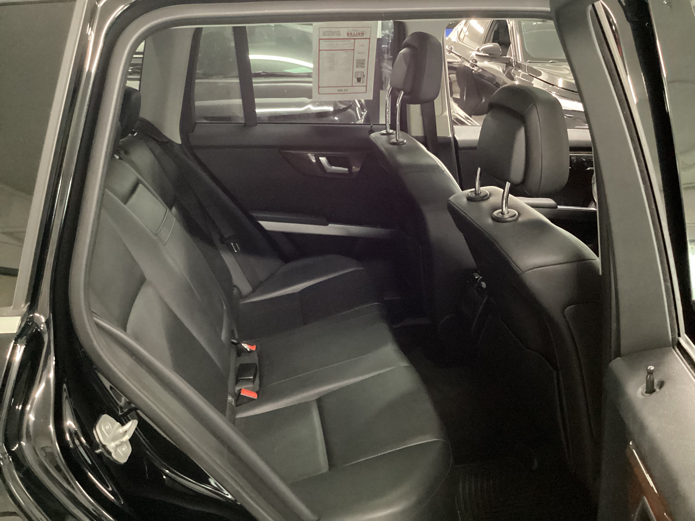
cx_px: 348
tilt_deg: -23.1
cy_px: 260
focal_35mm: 31
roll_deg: +0.4
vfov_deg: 45.4
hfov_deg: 58.4
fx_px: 622
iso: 640
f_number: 2.4
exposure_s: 1/17
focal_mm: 3.3
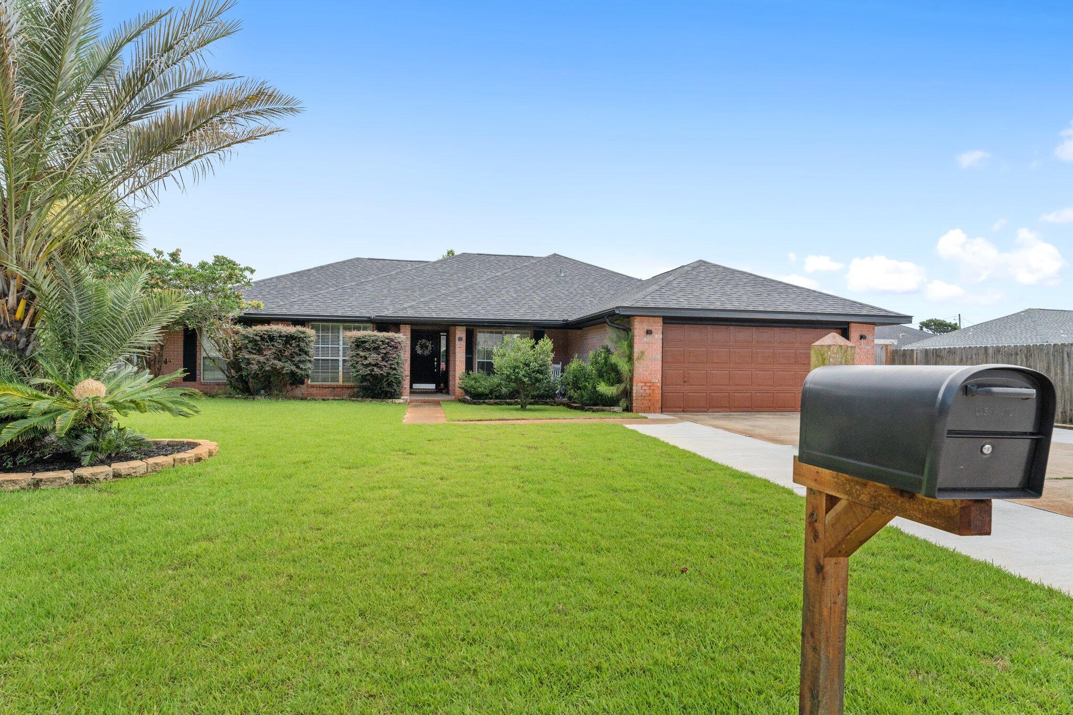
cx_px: 536
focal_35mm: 19
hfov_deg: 87.8
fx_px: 557
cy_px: 358
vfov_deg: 65.4
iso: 800
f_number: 8
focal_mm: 18.7
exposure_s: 1/1600
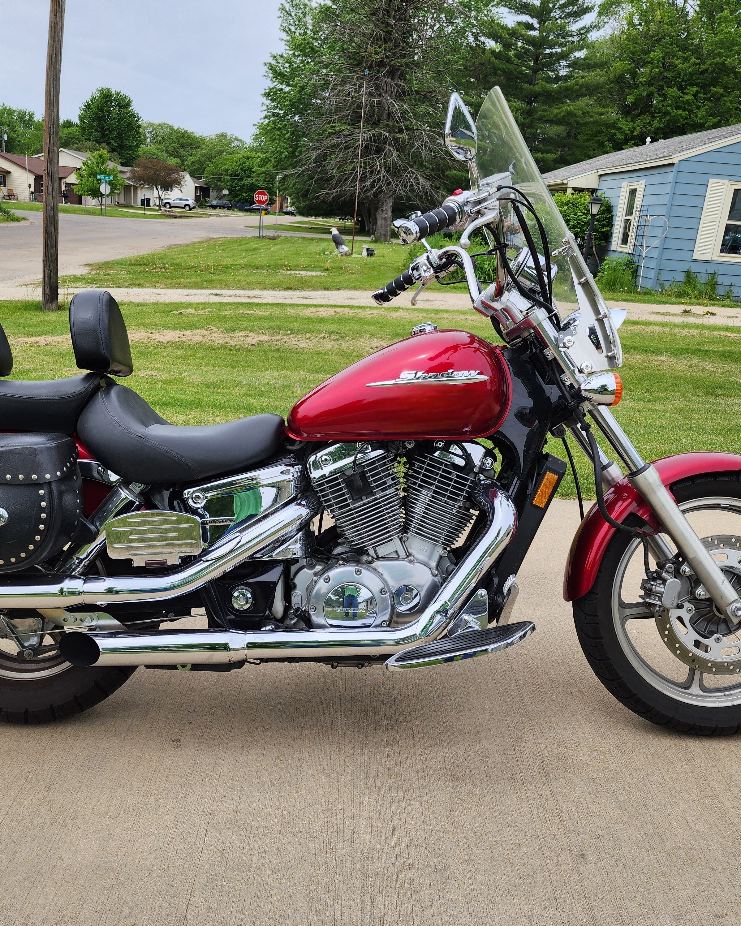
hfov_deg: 48.5
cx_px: 360
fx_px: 822
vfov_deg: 58.8
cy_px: 463
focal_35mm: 30
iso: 12
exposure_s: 1/714
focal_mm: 6.4
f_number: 1.8
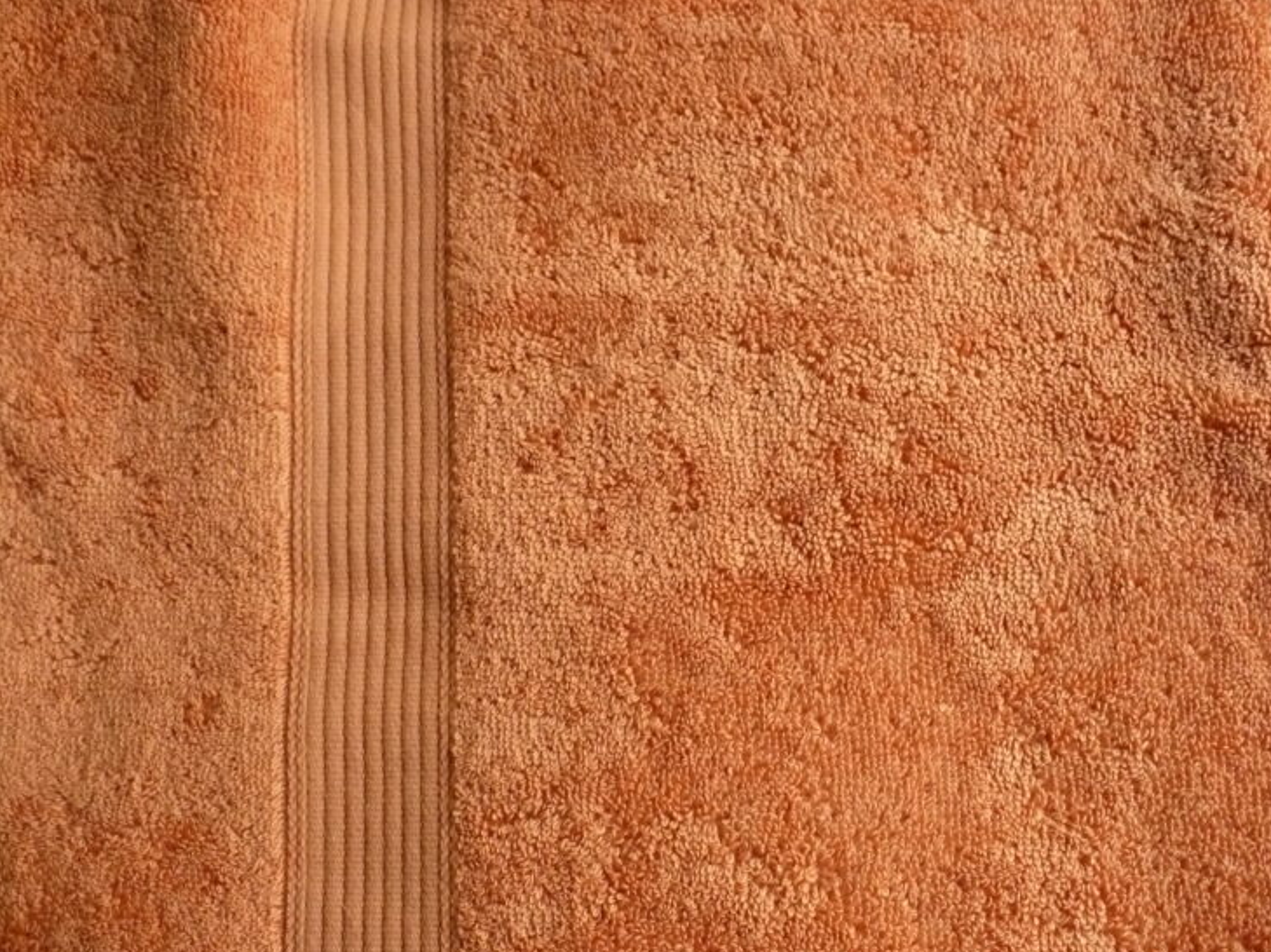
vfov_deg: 36.8
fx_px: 1431
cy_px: 474
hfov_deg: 47.9
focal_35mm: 39
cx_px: 638
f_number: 2.8
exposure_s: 1/30
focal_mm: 6.1
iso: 200
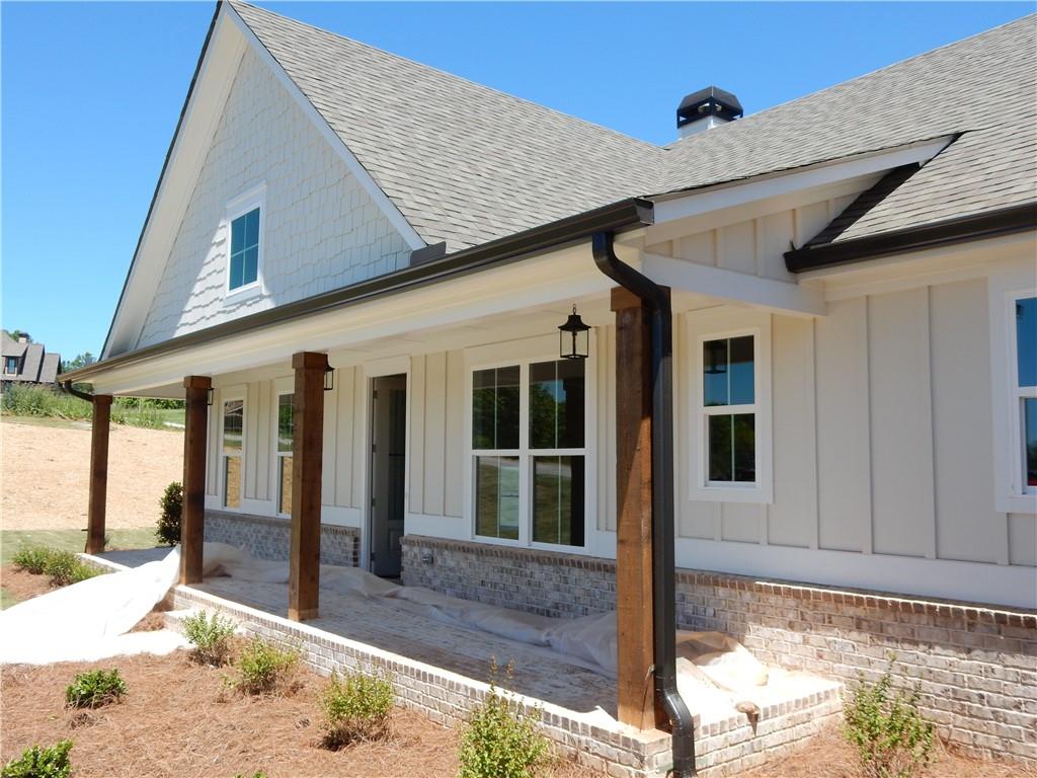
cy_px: 389
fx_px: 899
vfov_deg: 46.8
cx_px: 518
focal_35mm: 30
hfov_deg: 60.0
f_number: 4
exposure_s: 1/640
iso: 125
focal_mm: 5.4
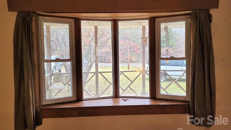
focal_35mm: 29
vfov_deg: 40.2
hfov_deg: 66.1
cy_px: 60
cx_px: 116
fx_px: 178
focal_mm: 5.4
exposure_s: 1/120
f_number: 1.8
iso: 320
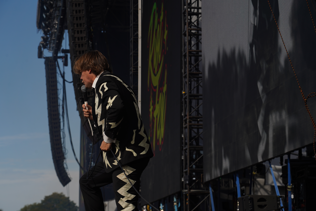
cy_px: 106
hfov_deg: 19.5
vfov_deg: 13.0
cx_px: 158
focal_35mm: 105
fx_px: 922
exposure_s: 1/500
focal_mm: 105
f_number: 8
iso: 100
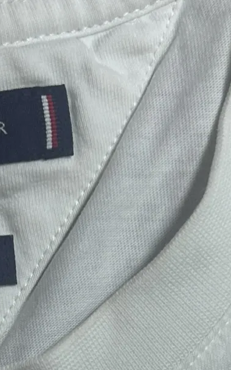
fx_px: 1168
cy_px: 389
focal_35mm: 116
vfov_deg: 17.5
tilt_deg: -58.9
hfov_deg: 11.3
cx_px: 98
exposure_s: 1/100
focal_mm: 5.7
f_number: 1.5
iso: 80
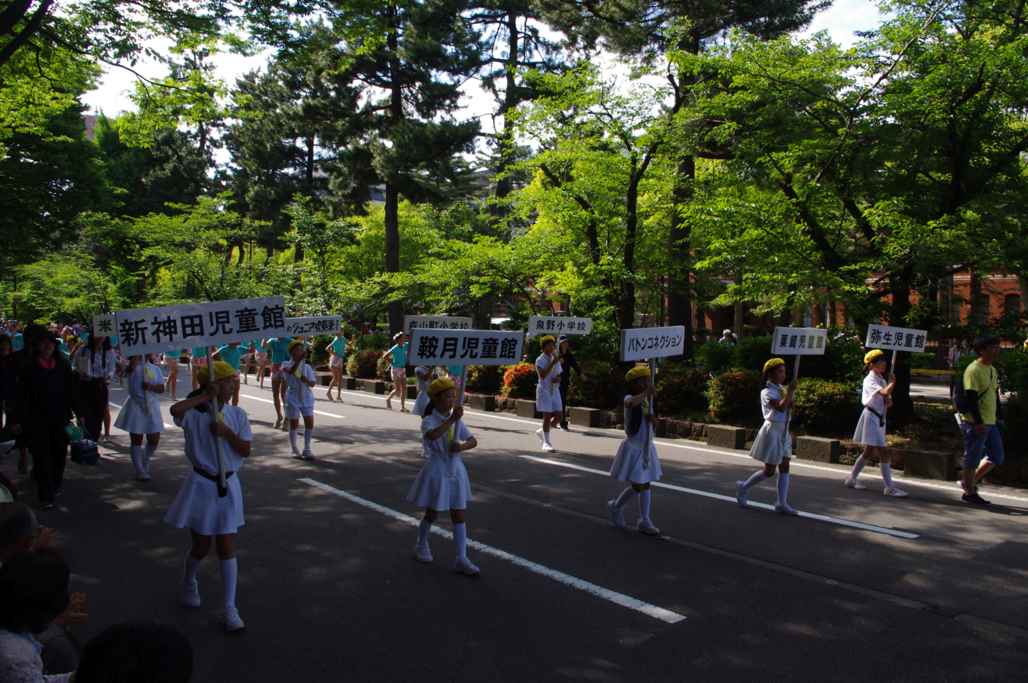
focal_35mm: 27
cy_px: 342
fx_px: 770
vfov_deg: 47.8
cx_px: 514
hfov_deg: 67.4
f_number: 11
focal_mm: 18
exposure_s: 1/100
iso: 400
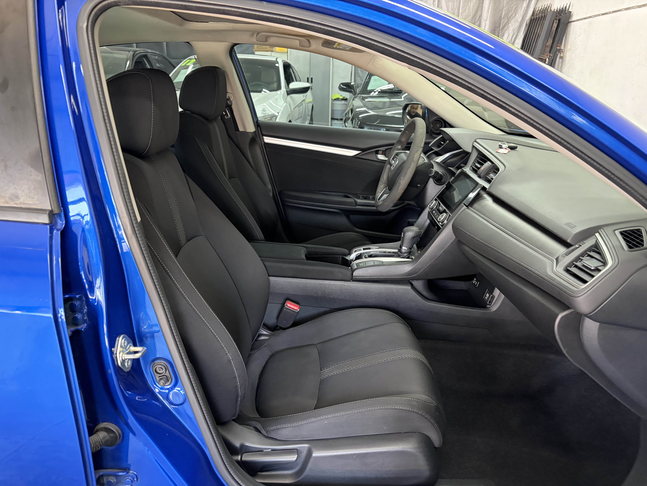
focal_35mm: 26
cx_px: 324
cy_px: 243
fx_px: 486
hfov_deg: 67.3
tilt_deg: -18.6
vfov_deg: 53.1
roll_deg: -1.2
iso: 320
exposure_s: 1/60
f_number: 1.6
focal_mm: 5.96
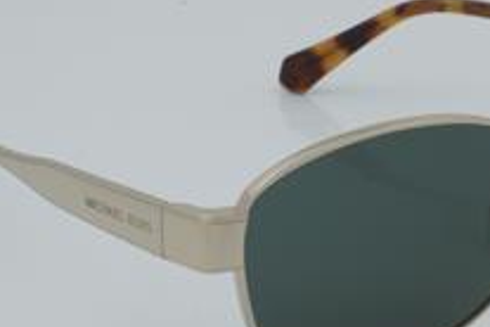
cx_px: 357
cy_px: 180
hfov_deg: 14.1
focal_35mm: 145
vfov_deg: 9.5
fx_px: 1973
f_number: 32
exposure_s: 1/4
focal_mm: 50
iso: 100
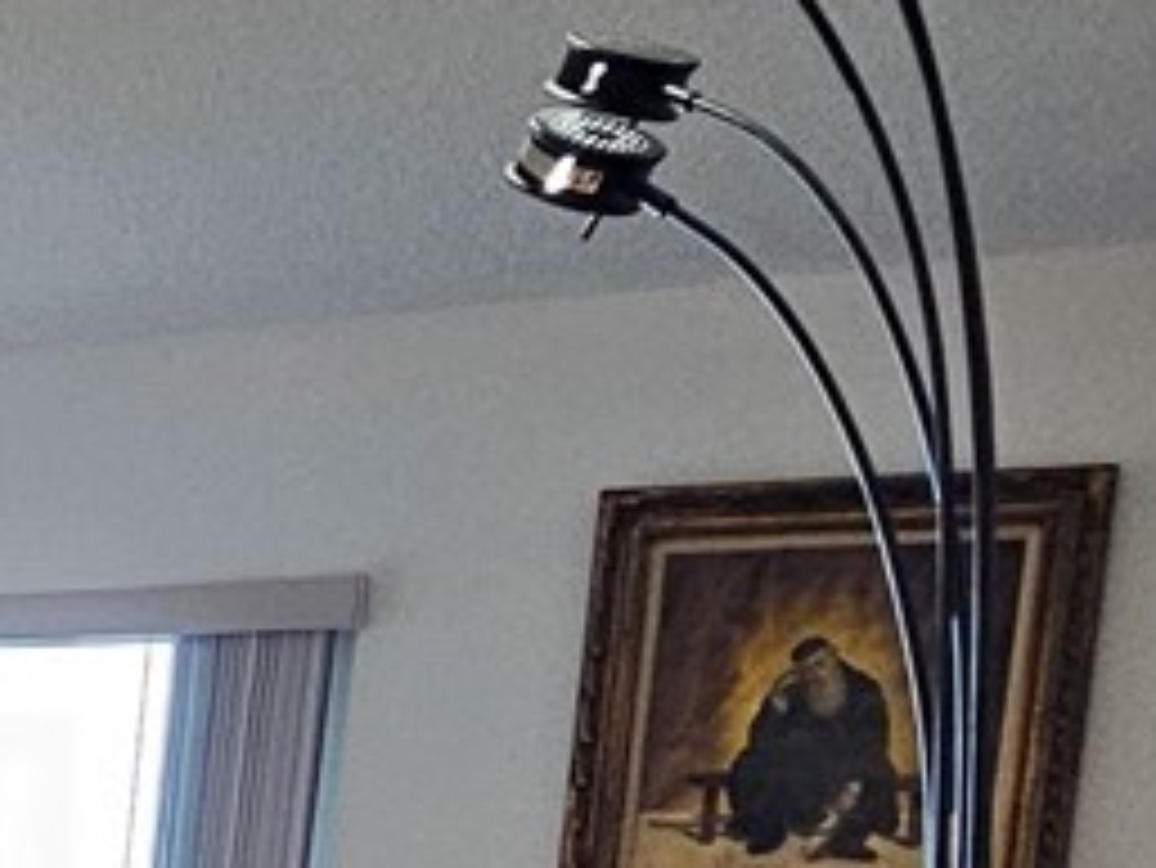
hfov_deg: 17.8
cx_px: -1089
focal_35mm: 81
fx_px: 2706
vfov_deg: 16.2
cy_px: 1421
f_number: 2.2
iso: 250
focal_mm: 2.2
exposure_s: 1/60
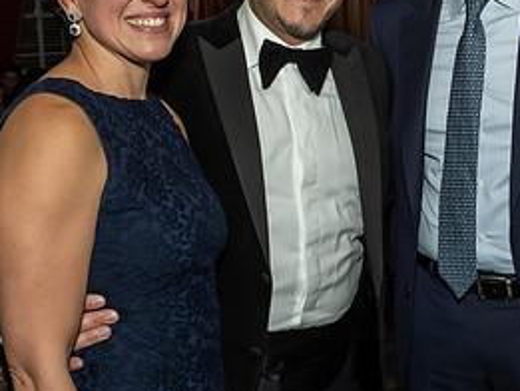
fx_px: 992
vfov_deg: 22.0
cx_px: 475
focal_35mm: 66
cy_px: 82
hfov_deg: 28.2
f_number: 8
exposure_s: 1/250
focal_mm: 17
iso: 640
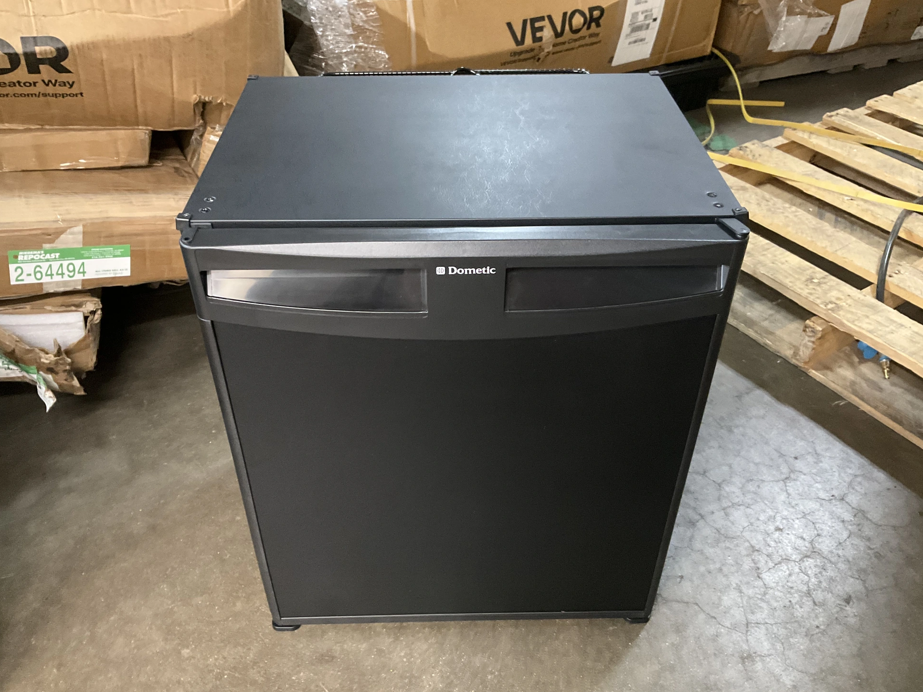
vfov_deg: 46.8
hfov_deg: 60.0
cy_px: 350
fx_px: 800
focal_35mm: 30
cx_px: 461
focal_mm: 3
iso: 500
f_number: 1.8
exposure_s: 1/30
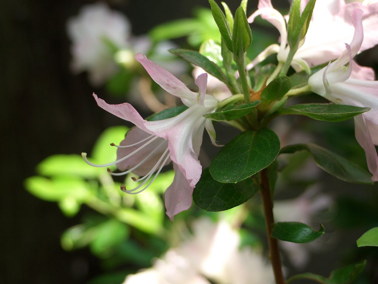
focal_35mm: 66
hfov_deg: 29.4
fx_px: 721
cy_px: 142
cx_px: 189
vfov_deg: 22.3
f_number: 3.4
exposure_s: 1/125
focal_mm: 14.2
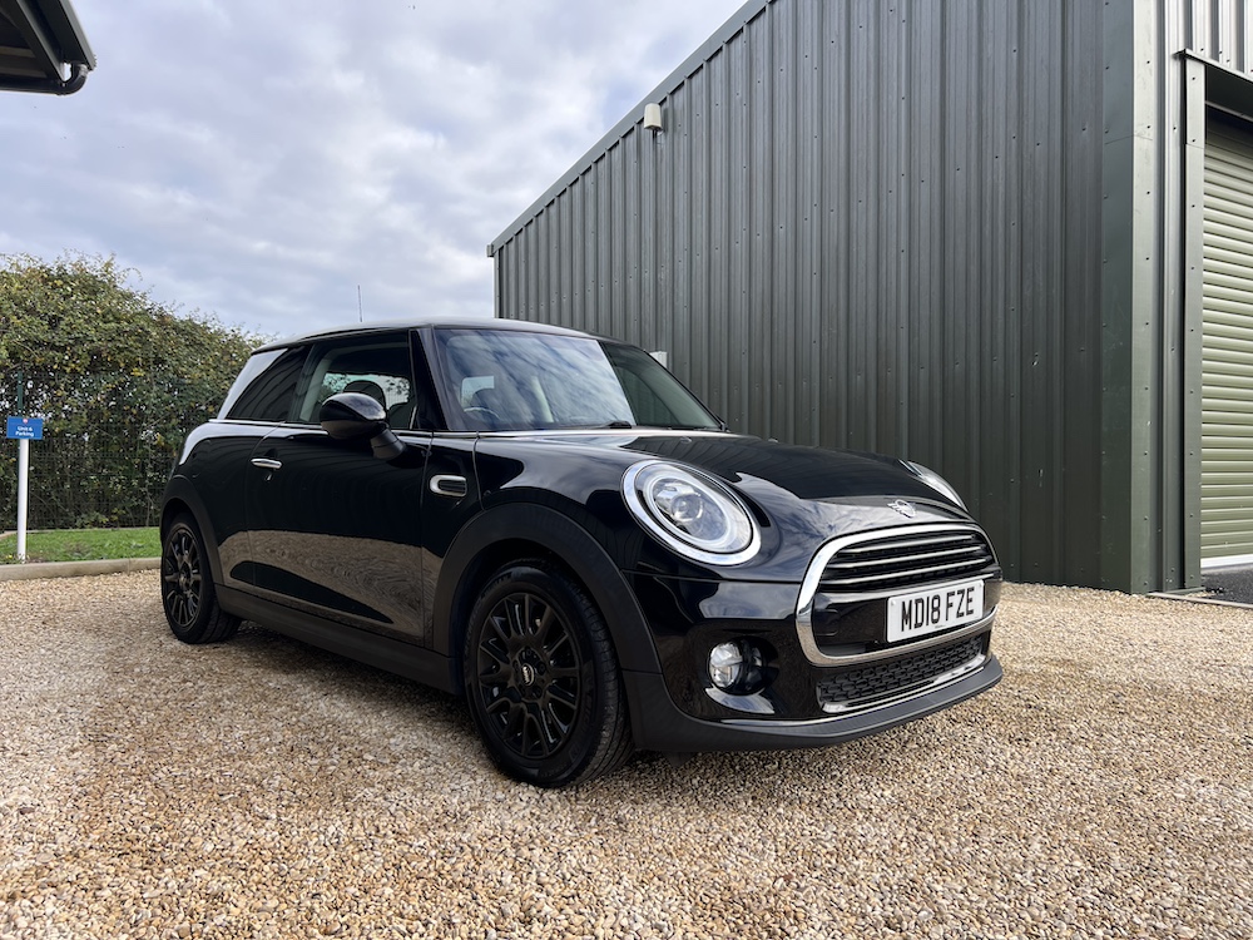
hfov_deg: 67.3
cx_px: 626
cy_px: 470
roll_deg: +1.1
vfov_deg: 53.1
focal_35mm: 26
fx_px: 941
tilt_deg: -0.9
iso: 50
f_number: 1.5
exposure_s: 1/597
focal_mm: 5.7
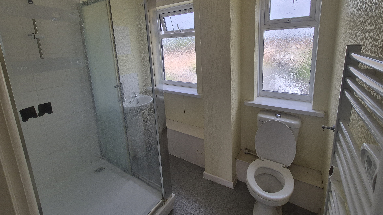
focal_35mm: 15
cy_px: 73
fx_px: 152
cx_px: 201
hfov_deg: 102.9
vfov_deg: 68.7
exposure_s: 1/510
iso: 50
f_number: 2.2
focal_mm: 2.2
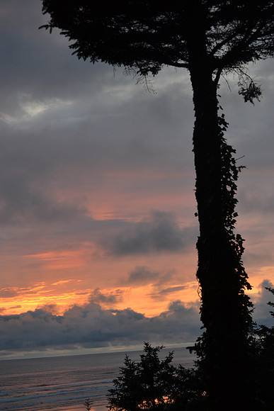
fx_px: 941
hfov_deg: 16.6
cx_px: 137
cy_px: 206
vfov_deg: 24.6
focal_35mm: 82
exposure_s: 1/125
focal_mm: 55
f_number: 5.6
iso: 360
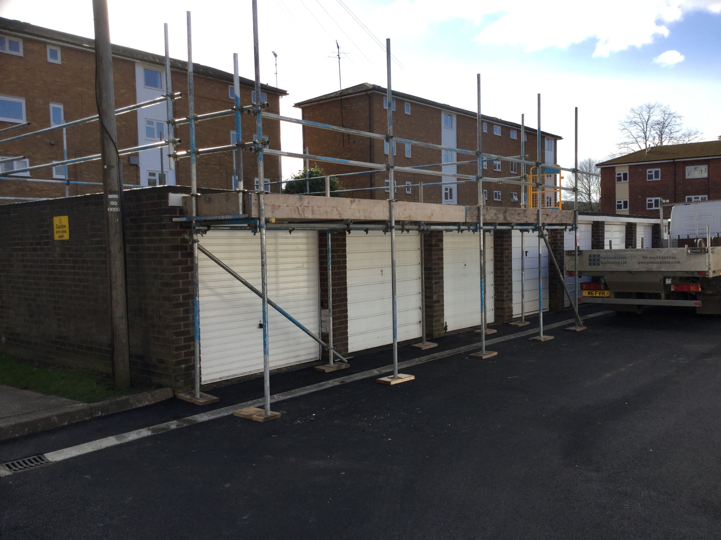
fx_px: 646
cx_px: 360
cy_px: 270
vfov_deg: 45.4
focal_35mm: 31
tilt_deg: -1.7
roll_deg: +1.4
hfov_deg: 58.4
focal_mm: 3.3
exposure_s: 1/734
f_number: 2.4
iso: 25
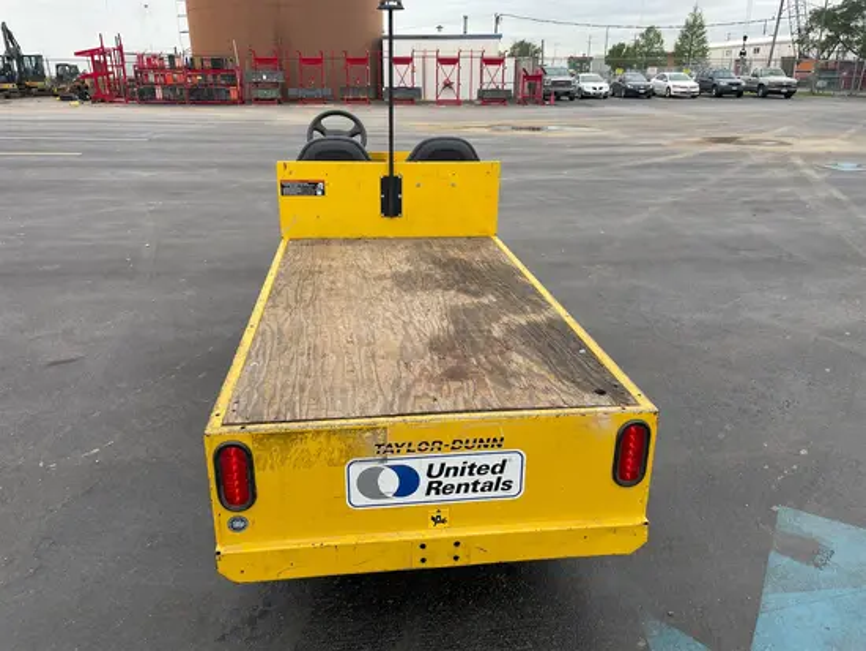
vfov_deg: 53.1
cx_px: 433
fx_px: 651
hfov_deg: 67.3
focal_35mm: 26
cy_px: 326
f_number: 1.6
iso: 32
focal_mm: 4.2
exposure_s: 1/312
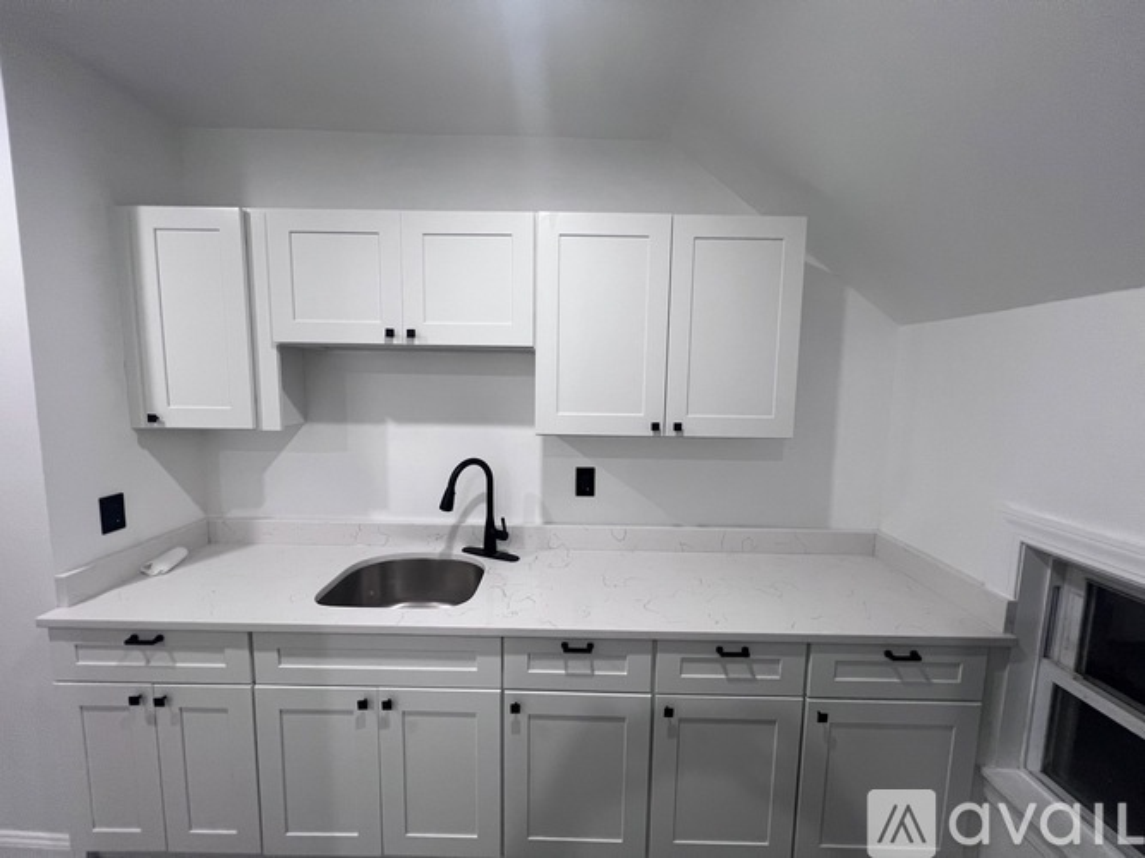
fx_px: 430
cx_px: 572
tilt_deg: -5.5
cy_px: 429
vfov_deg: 89.9
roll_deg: -0.9
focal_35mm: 13
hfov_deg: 106.2
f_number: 1.8
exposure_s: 1/60
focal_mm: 1.57
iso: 125
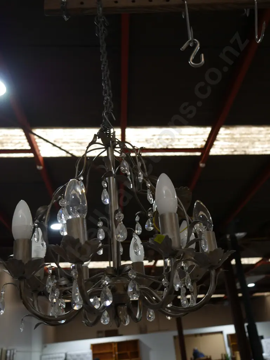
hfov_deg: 39.7
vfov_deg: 51.3
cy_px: 180
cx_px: 135
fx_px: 374
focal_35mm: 36
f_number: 4
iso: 250
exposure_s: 1/60
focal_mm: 18
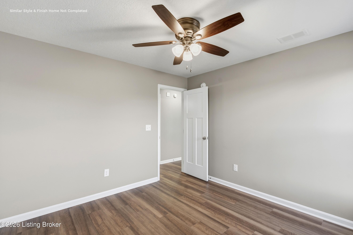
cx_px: 176
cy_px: 118
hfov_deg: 96.7
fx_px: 157
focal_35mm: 16
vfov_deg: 73.7
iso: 800
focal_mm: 16
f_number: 7.1
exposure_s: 1/200
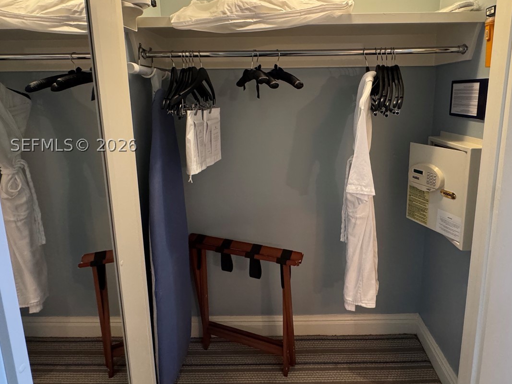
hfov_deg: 78.7
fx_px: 311
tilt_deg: -9.7
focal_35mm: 21
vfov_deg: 62.6
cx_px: 284
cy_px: 145
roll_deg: +0.9
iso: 800
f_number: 2.2
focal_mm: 2.22
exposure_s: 1/60
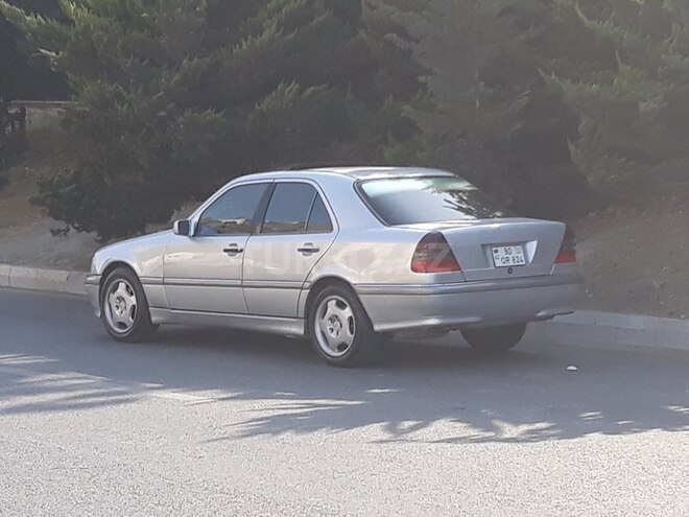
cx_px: 344
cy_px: 258
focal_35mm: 27
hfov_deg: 65.3
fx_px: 537
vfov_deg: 51.4
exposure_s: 1/647
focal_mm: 3.71
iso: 40
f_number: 1.7
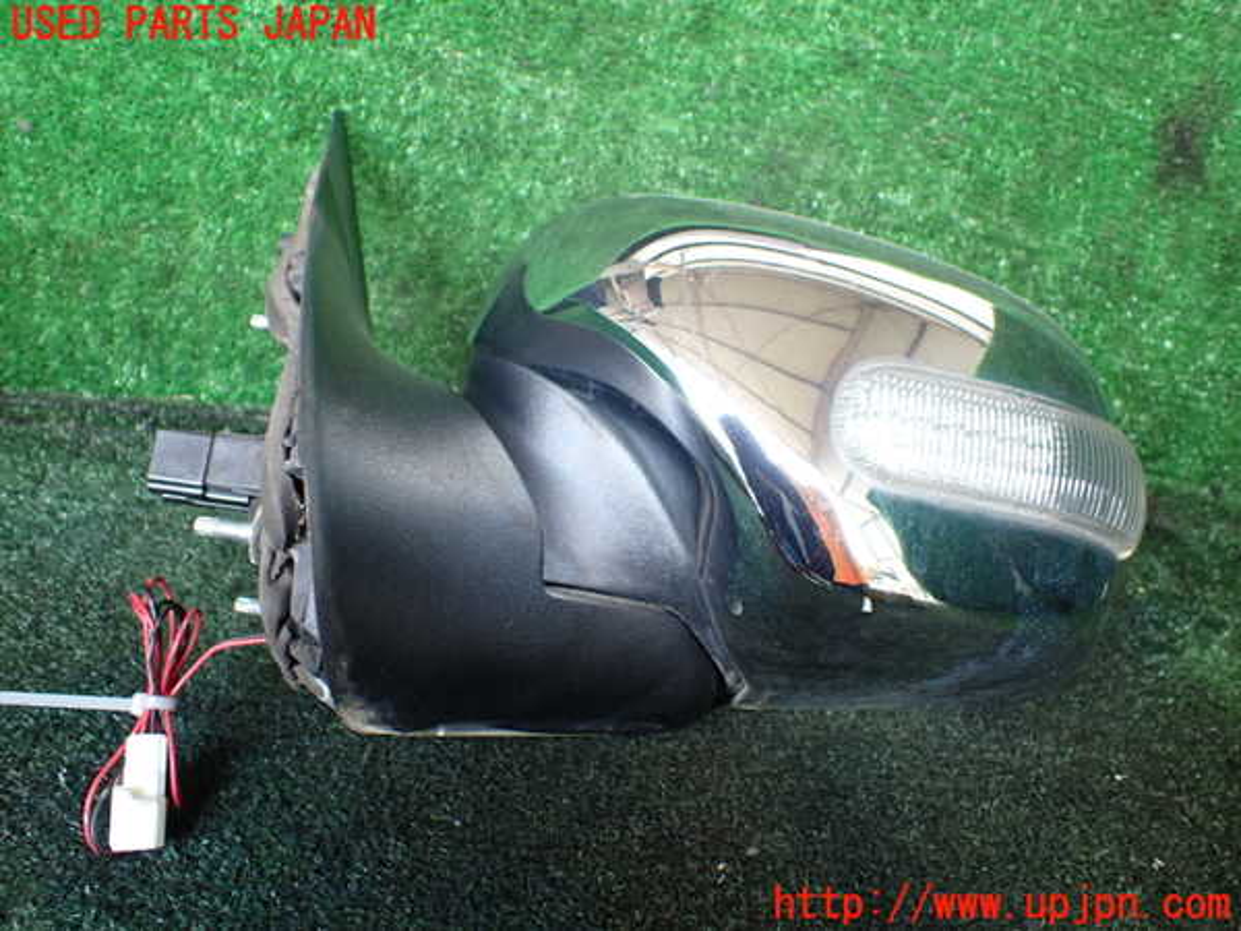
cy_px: 466
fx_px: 1076
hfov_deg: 60.0
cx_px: 620
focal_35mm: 30
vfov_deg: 46.8
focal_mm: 5.4
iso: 200
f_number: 2.3
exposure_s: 1/125
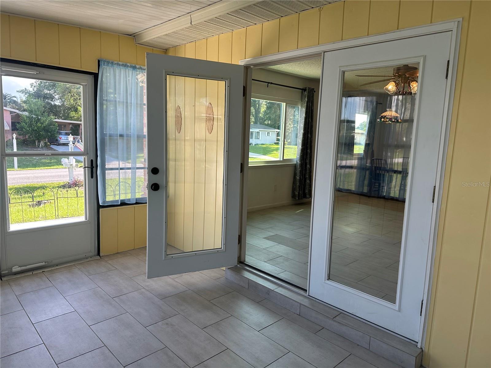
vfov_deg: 56.8
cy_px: 184
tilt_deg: -8.3
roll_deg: -2.2
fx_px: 340
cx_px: 246
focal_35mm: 24
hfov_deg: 71.6
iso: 80
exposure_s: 1/309
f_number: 1.78
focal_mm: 6.86
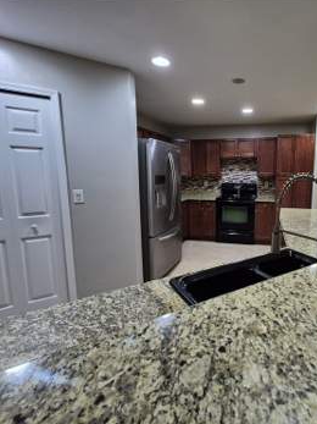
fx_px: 220
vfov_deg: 87.8
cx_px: 213
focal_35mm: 18
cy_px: 214
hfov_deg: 69.4
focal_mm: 1.74
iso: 400
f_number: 2.2
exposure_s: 1/60
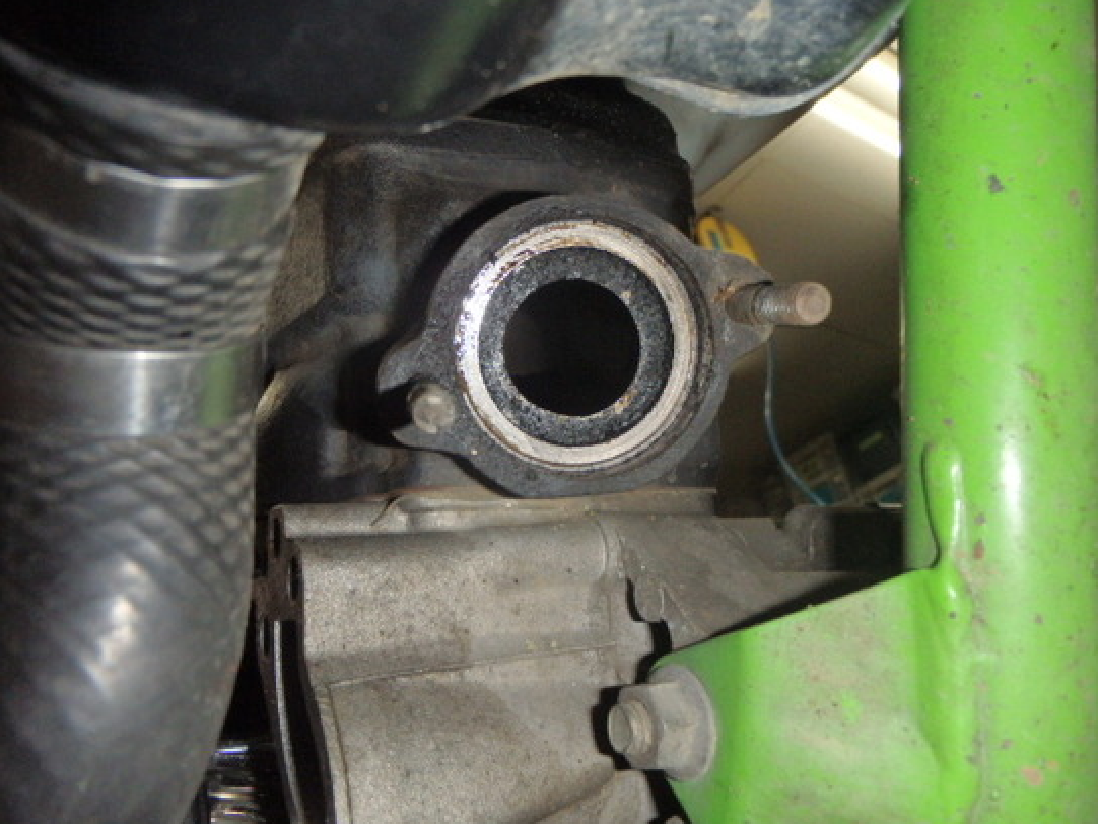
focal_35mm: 29
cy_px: 416
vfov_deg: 48.2
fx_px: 920
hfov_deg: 61.6
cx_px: 534
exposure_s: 1/30
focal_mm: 5
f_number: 11
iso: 400
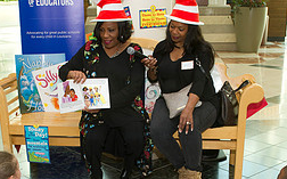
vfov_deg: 20.9
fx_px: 477
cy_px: 155
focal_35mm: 61
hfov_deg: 33.5
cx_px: 145
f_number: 5.6
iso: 1250
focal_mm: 26
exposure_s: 1/250
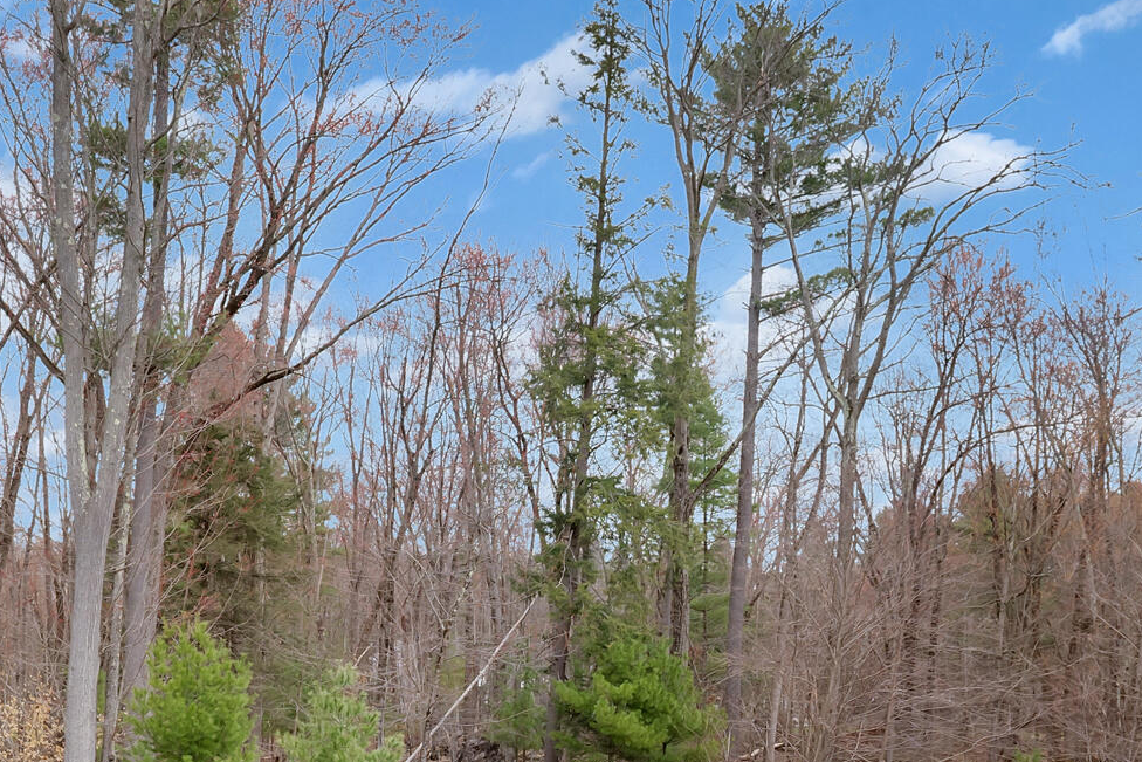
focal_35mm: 41
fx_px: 1301
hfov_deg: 47.2
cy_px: 752
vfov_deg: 30.5
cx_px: 465
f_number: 4
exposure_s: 1/3200
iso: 500
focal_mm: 16
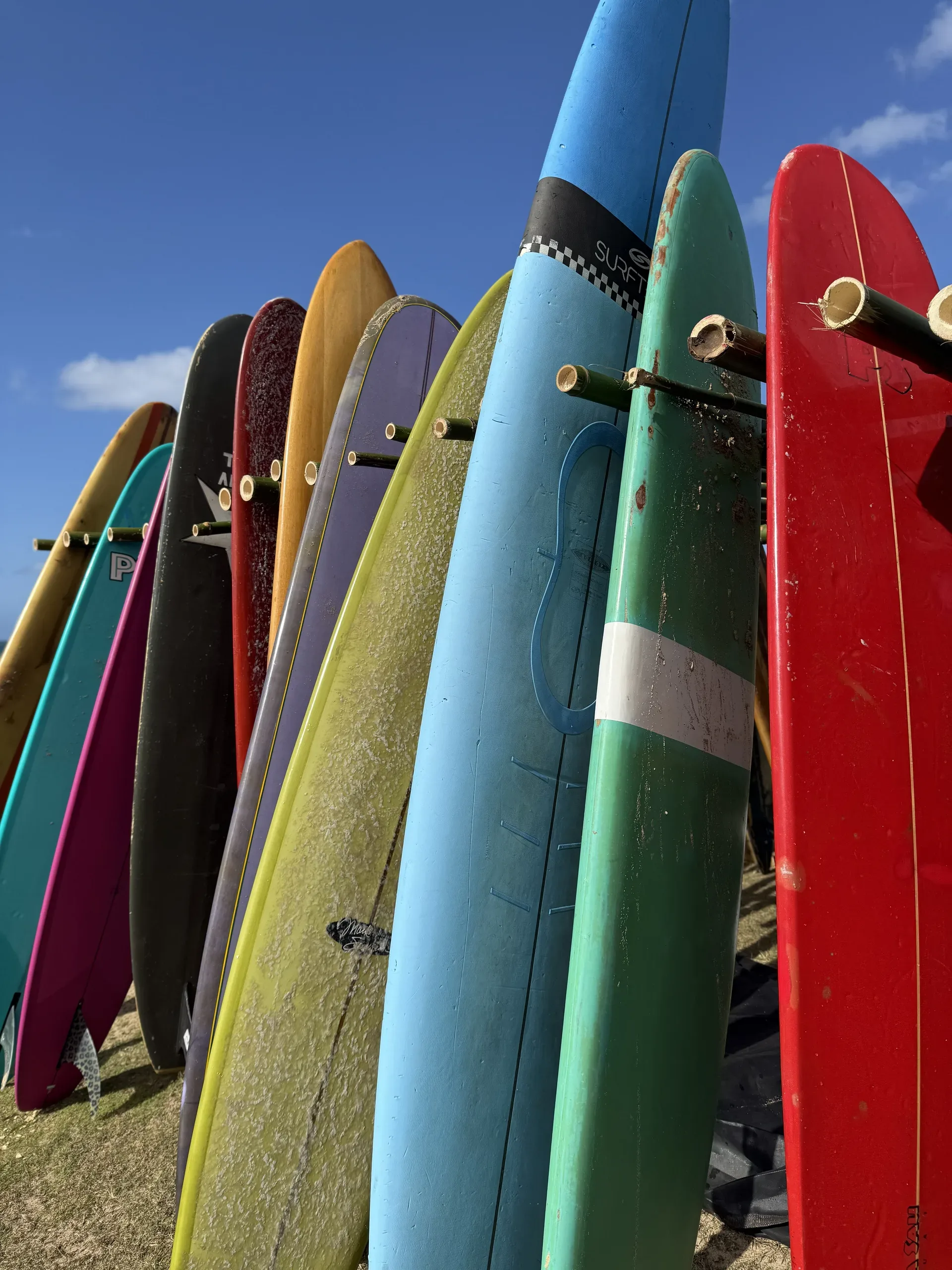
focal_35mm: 24
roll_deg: +2.4
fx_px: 880
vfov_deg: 71.6
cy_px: 635
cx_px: 476
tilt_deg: -1.5
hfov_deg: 56.8
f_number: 1.78
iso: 80
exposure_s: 1/5714
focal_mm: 6.76
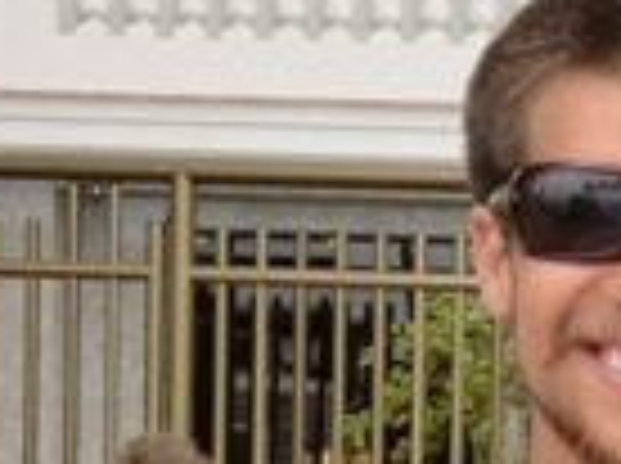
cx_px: 652
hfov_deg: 8.5
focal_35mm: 231
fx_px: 4137
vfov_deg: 6.4
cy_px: 577
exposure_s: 1/160
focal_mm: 12.47
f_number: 4.5
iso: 64
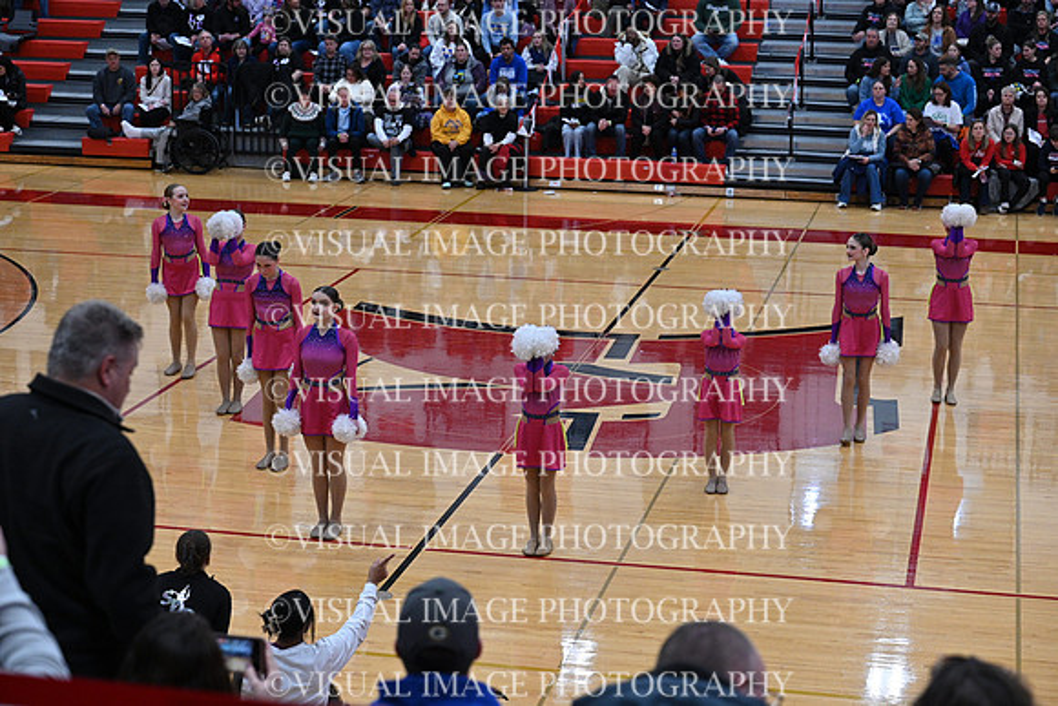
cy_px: 353
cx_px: 529
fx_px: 2175
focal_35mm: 74
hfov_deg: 27.3
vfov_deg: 18.4
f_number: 4
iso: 4000
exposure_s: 1/400
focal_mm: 74
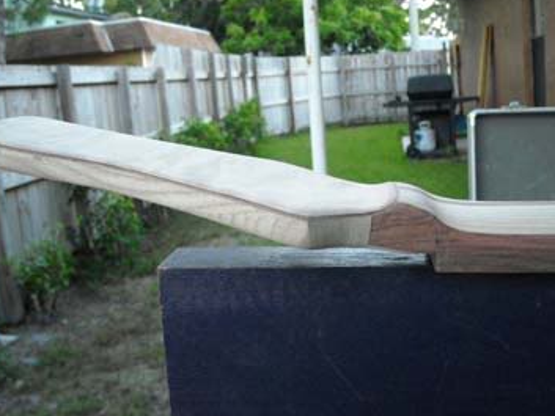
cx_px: 306
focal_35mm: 41
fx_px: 658
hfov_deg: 45.7
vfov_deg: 35.2
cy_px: 207
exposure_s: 1/154
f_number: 2.8
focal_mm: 5.7
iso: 455
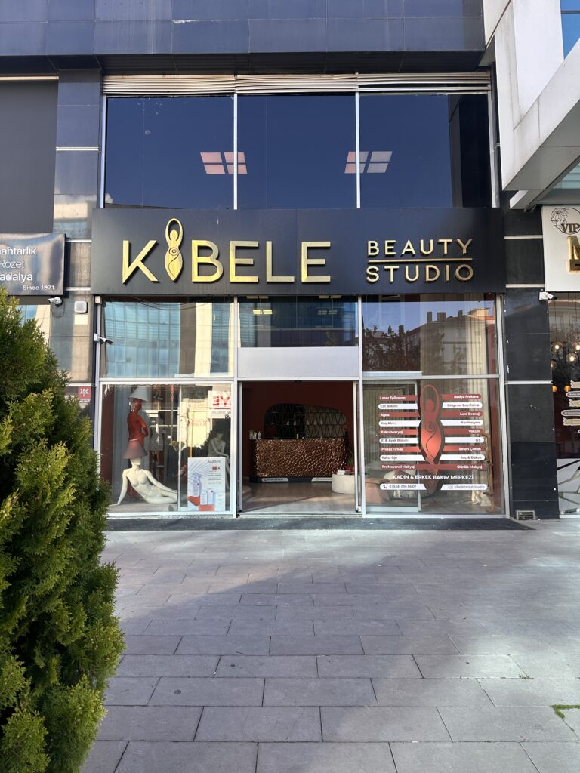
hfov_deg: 56.8
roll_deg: -0.5
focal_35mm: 24
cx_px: 290
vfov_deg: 71.6
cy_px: 386
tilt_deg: +5.8
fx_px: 536
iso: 80
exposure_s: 1/587
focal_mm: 6.86
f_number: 1.78
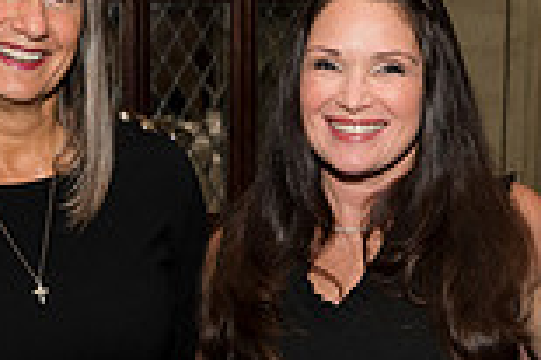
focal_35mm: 120
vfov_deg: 11.4
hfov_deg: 17.0
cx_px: 154
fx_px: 1801
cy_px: 271
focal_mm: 32
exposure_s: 1/125
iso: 800
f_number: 5.6
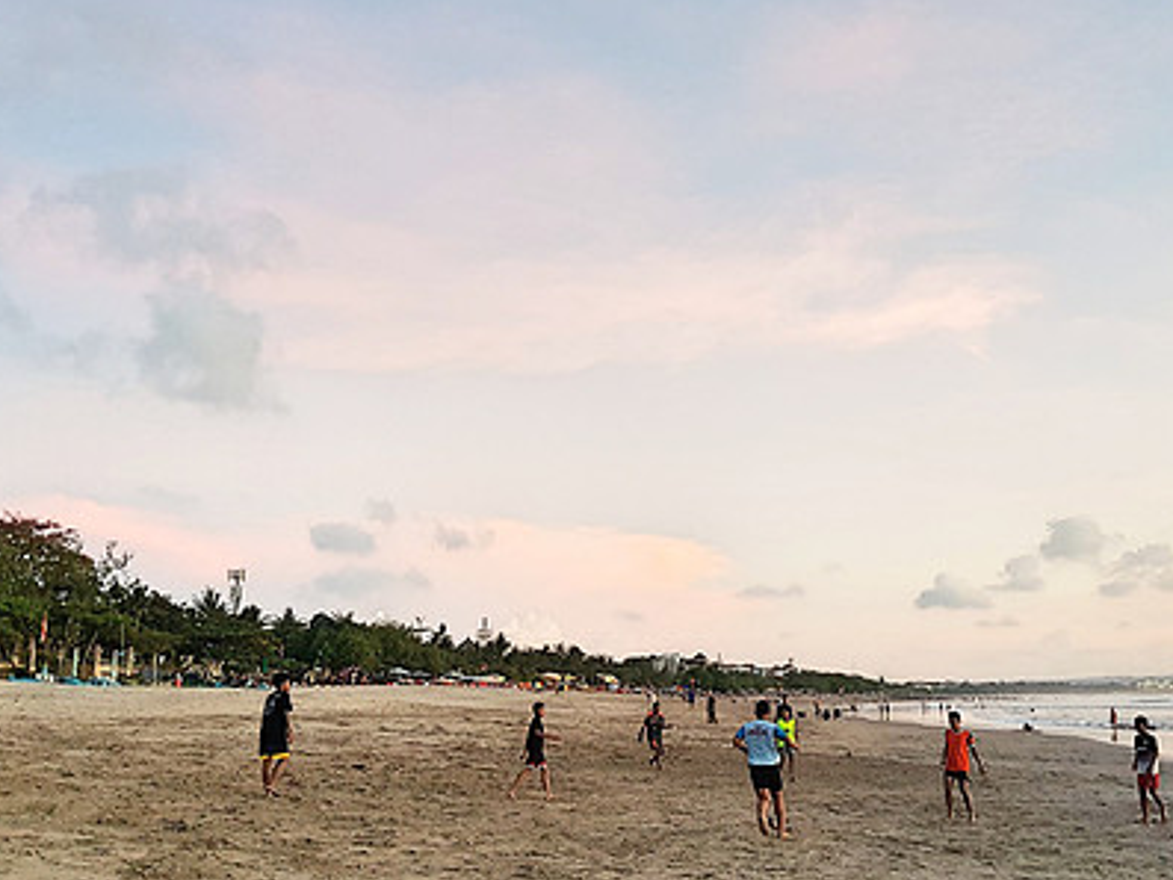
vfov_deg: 37.6
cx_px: 718
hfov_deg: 48.6
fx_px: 1288
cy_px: 515
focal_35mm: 38
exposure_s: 1/50
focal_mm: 4.2
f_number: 1.7
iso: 160
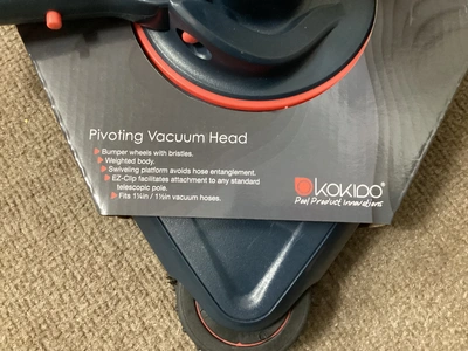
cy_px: 176
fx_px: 419
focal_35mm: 31
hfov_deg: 58.4
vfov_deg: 45.4
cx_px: 234
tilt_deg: -79.2
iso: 500
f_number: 2.4
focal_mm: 3.3
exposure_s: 1/30
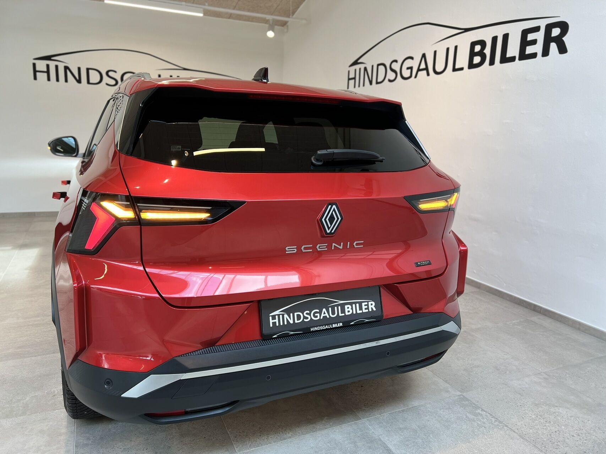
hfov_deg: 67.3
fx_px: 455
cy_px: 227
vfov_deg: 53.1
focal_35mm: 26
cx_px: 303
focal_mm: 5.7
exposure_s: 1/101
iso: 40
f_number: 1.5
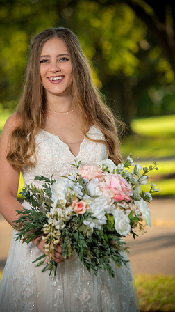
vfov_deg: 13.2
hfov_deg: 7.4
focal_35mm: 163
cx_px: 78
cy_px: 156
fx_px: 1345
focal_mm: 155
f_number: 4
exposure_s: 1/250
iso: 100
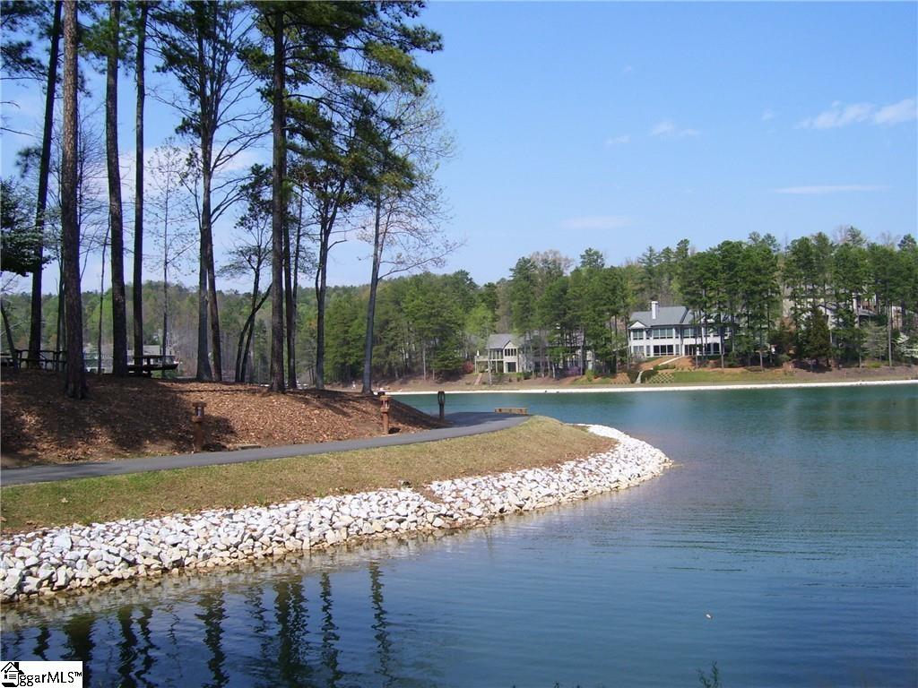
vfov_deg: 38.7
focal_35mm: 37
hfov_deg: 50.1
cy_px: 344
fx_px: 981
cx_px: 459
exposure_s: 1/500
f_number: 4.8
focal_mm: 6
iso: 80
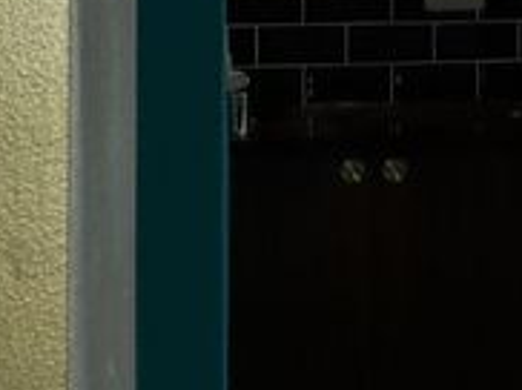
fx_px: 2395
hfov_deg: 10.0
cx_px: 1463
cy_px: -42
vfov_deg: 9.2
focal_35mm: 159
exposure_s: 1/50
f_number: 1.5
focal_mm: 4.3
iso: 50
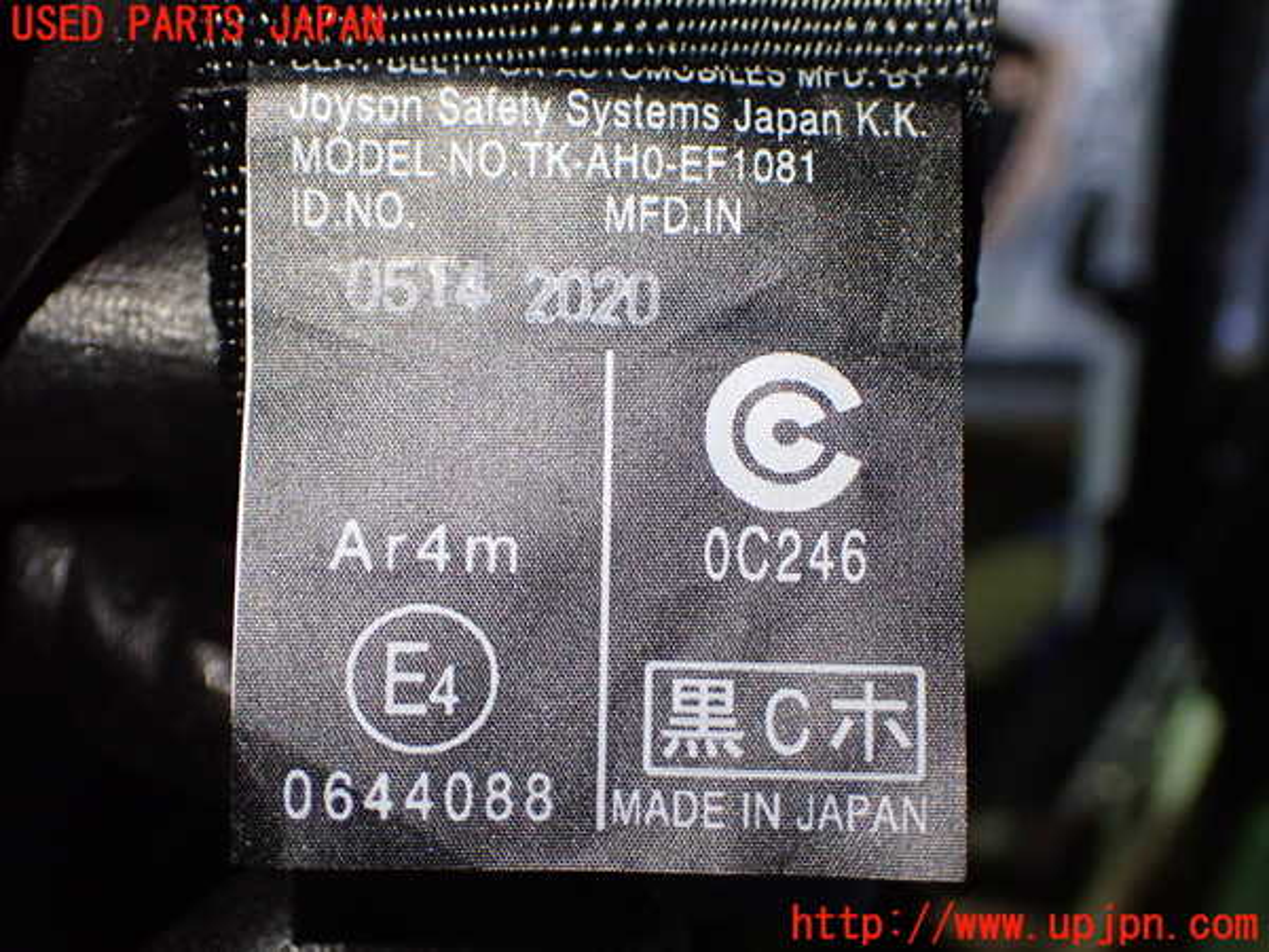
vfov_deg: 32.9
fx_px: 1613
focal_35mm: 44
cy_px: 476
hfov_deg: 42.9
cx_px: 634
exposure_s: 1/100
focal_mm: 7.84
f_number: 2.9
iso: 800
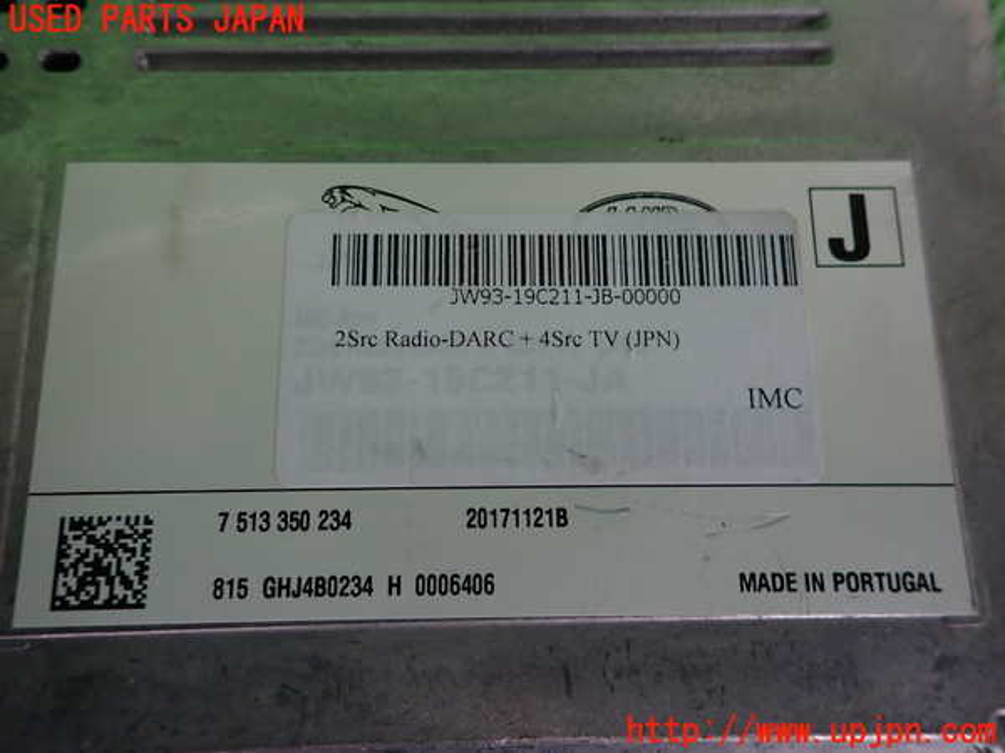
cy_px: 376
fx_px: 726
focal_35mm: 25
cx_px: 502
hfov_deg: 69.4
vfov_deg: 54.9
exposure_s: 1/60
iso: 200
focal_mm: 4.5
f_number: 2
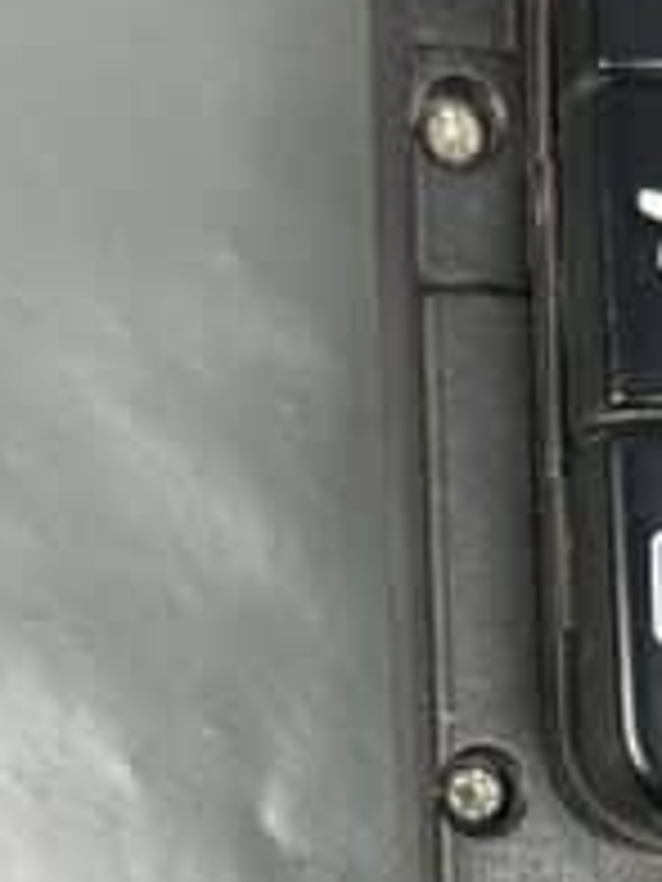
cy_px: 1017
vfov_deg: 19.1
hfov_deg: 14.5
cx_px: 833
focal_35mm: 98
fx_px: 2499
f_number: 1.78
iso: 200
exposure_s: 1/100
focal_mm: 6.86
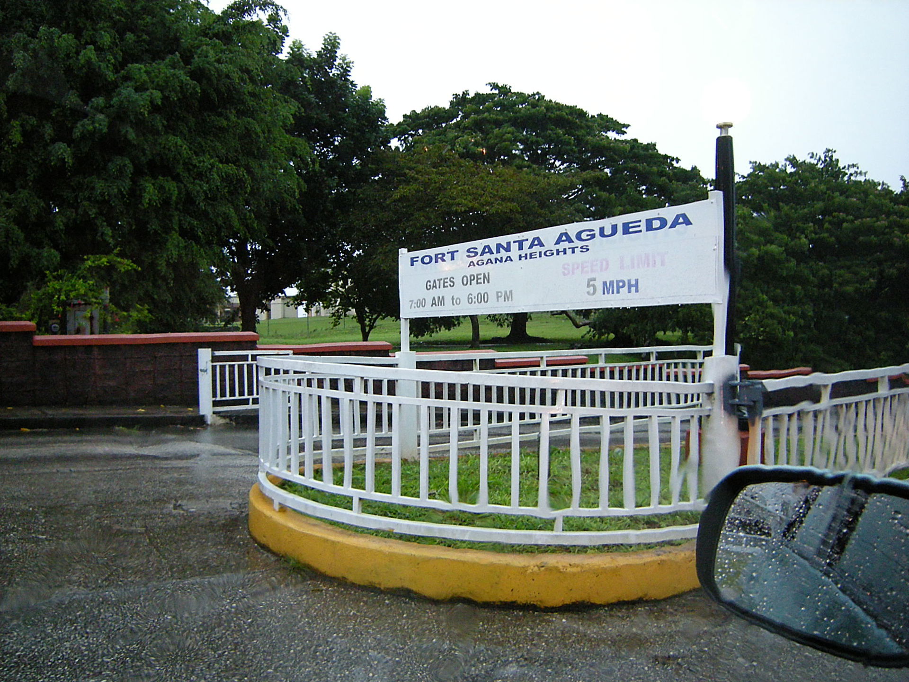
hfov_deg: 63.4
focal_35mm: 28
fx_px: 735
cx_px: 454
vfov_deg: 49.7
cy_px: 341
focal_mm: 4.7
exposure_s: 1/8.1
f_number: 2.8
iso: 398
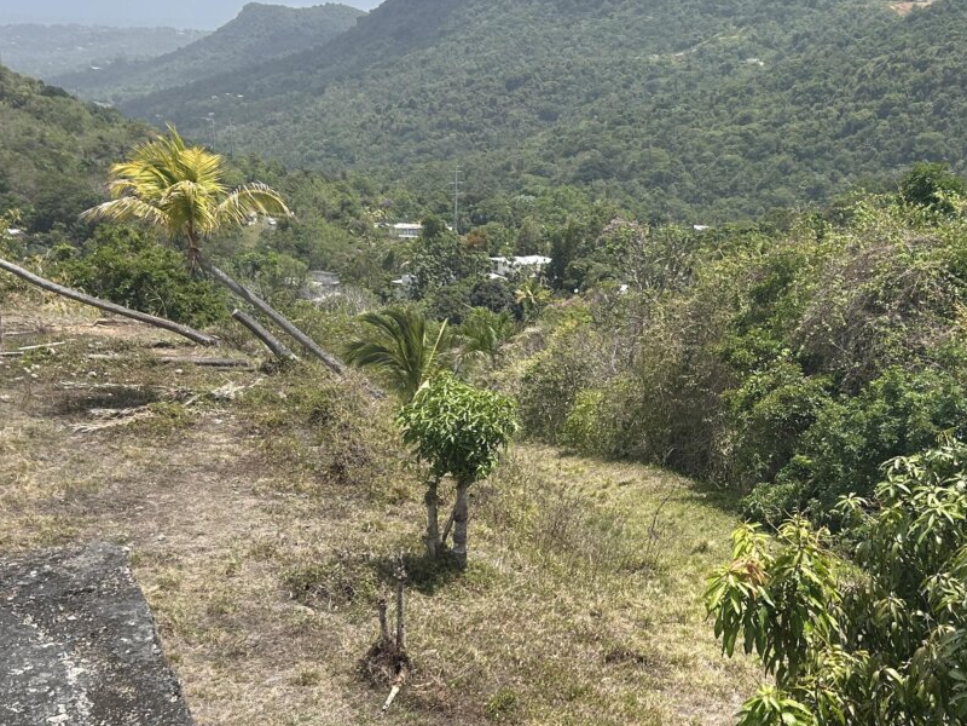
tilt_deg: -16.9
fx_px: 1453
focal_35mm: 52
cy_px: 451
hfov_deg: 36.5
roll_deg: -2.3
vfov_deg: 27.9
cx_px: 641
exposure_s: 1/2252
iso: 50
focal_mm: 5.7
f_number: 1.5
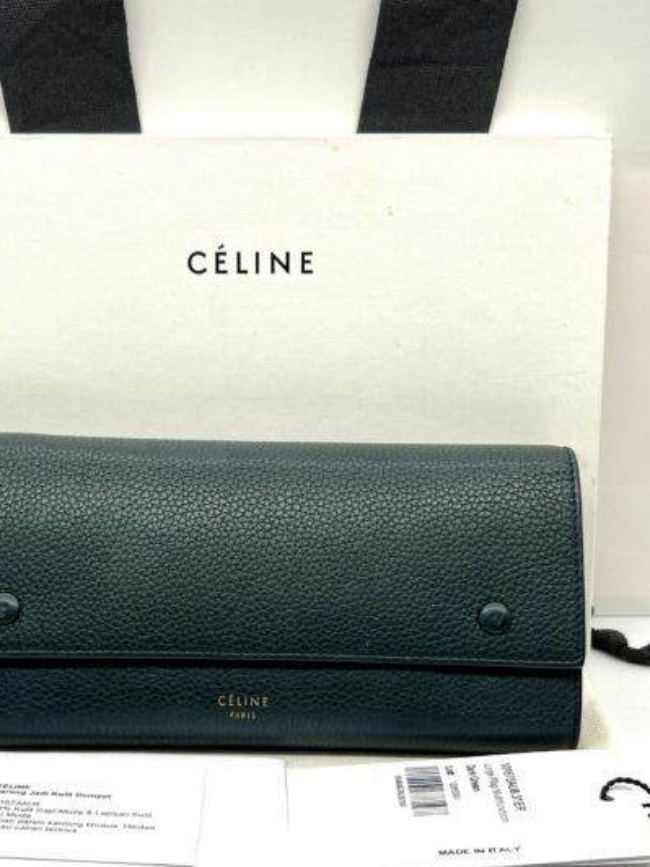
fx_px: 1252
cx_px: 251
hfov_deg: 29.0
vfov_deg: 37.8
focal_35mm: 50
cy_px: 574
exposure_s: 1/198
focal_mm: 5.7
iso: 40
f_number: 1.5
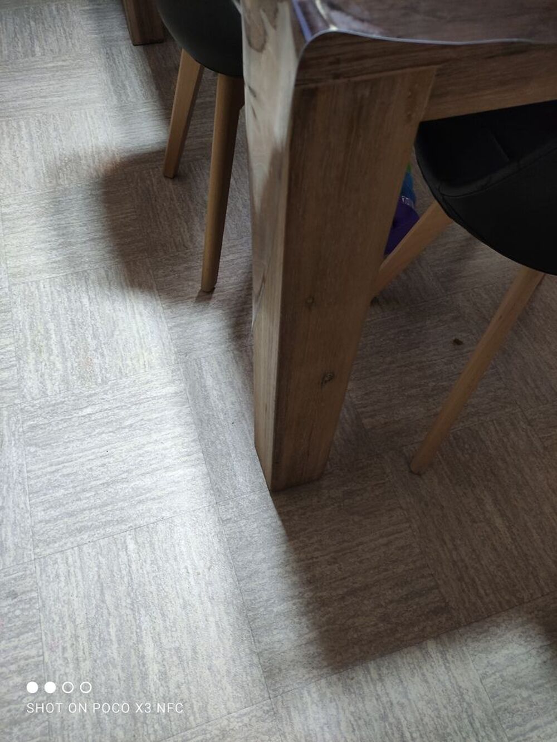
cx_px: 278
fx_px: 536
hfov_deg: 54.9
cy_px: 371
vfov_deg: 69.4
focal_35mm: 25
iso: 1341
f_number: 1.89
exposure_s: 1/33
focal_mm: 5.43
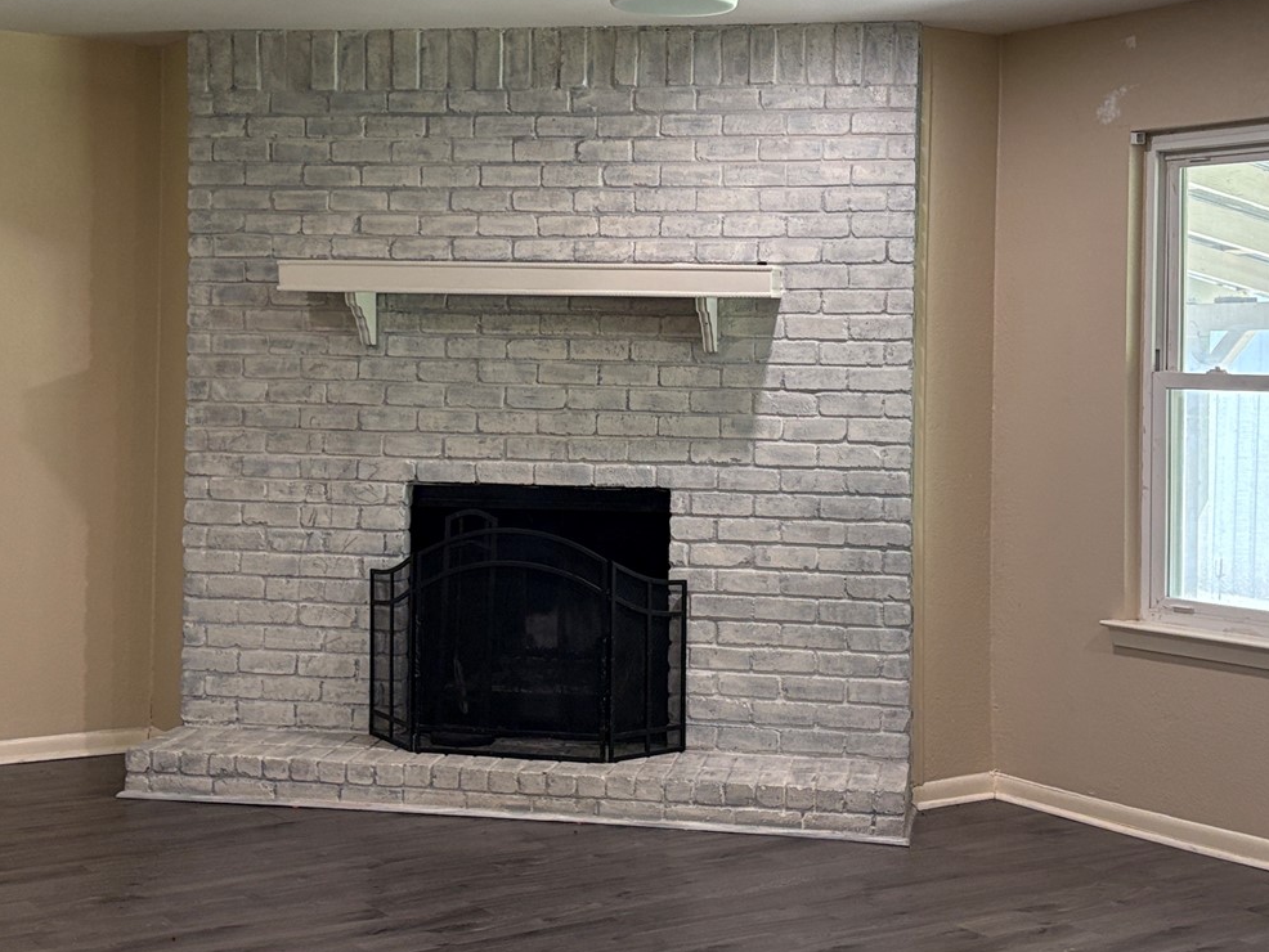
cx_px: 595
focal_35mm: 54
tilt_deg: +0.0
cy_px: 372
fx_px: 1980
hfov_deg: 35.5
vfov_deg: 27.0
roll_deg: -0.8
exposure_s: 1/60
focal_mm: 5.96
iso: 125
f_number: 1.6
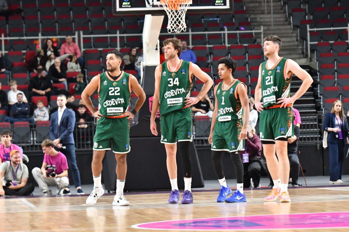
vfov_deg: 7.3
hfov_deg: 11.0
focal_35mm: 187
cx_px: 174
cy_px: 116
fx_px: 1812
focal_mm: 125
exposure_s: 1/1600
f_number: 3.5
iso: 4500
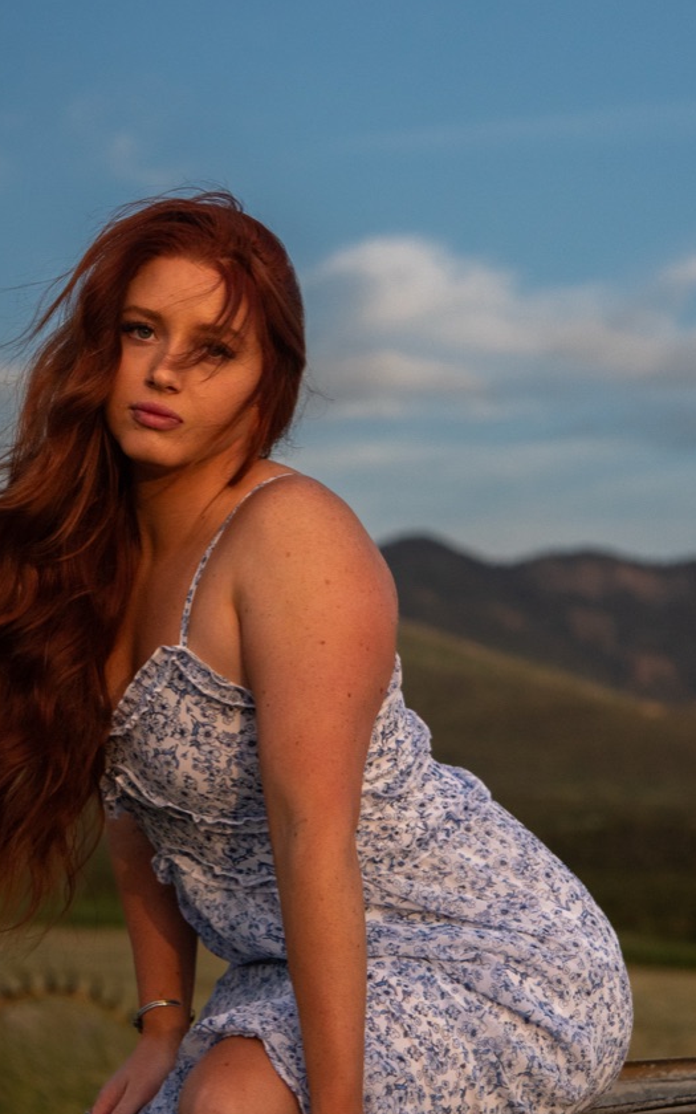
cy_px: 412
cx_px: 251
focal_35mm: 136
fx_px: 4127
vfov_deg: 15.3
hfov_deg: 9.6
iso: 800
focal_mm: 70
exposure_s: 1/4000
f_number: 4.5
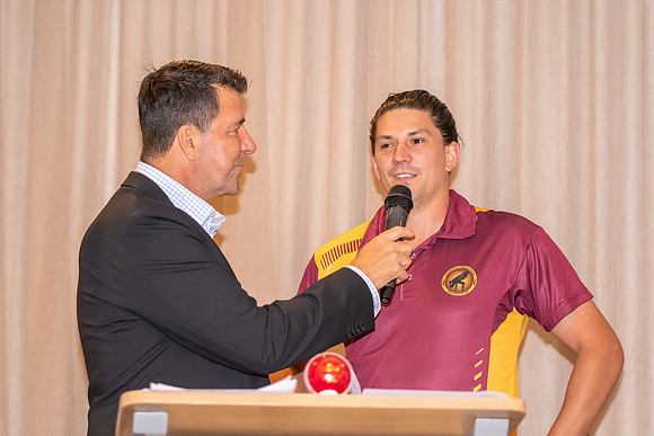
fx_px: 2090
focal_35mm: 115
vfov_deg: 11.9
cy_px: 197
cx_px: 296
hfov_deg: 17.8
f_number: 2.8
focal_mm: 70
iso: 1000
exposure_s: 1/60
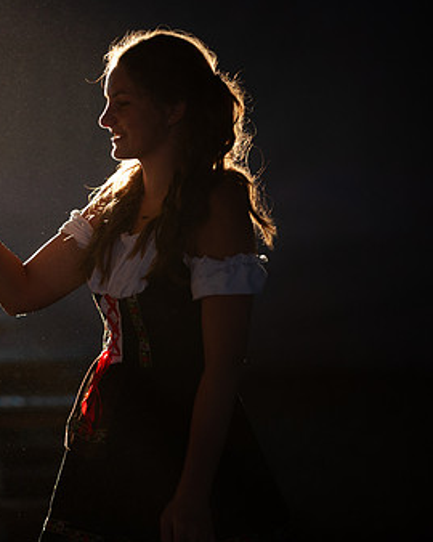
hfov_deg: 5.5
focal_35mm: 282
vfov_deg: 6.9
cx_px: -8
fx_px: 4521
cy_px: 241
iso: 200
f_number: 2.8
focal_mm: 175
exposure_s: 1/400
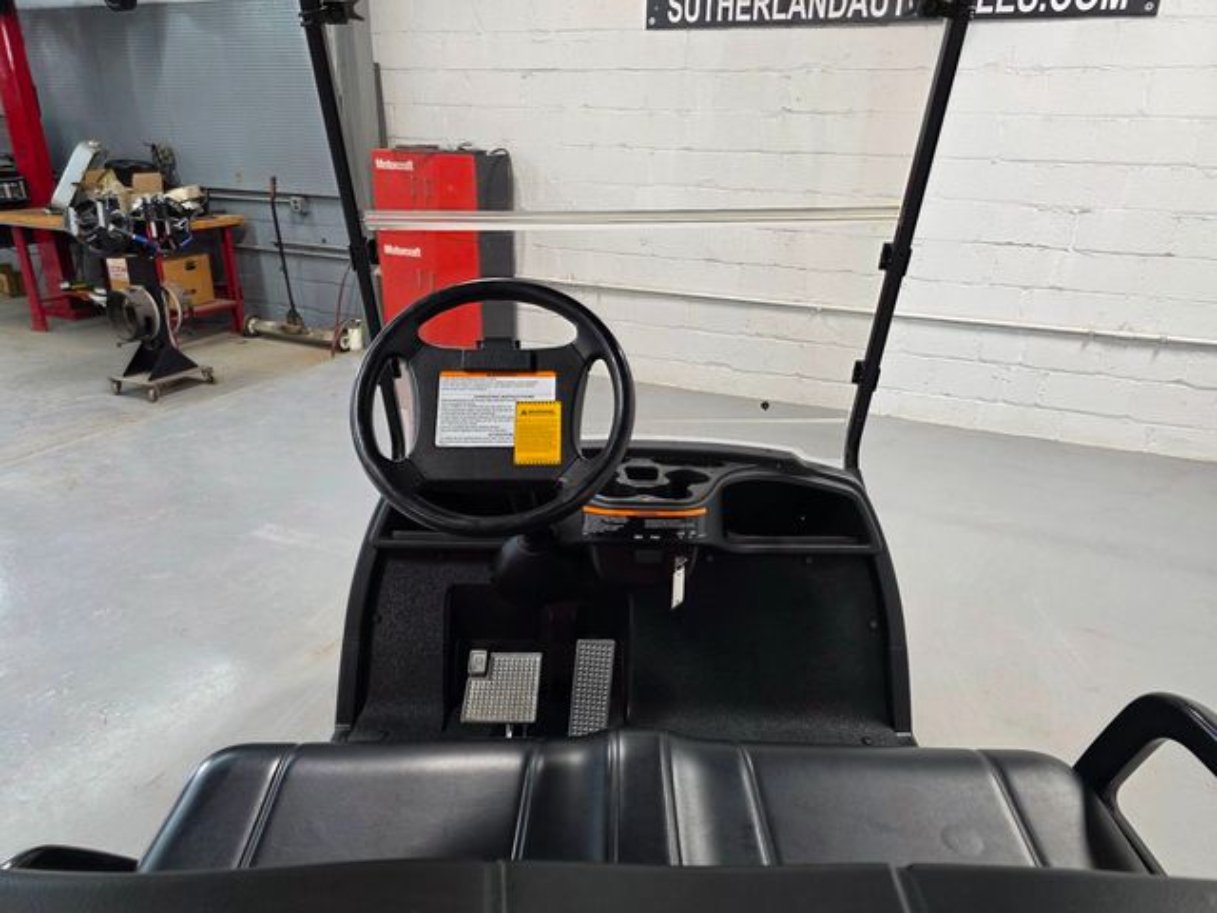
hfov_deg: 73.9
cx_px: 608
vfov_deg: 58.9
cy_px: 456
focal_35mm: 23
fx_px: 809
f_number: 1.7
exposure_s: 1/120
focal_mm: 6.3
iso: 160
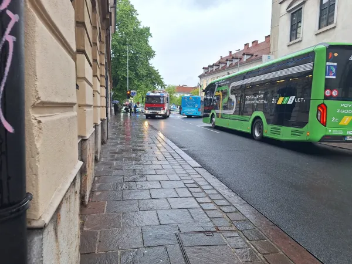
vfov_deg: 58.9
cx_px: 176
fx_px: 234
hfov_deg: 73.9
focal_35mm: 23
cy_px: 132
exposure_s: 1/259
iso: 40
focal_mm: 5.54
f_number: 1.8
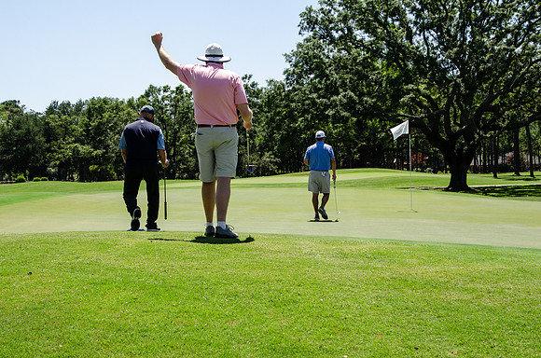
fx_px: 855
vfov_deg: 23.7
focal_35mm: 57
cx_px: 270
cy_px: 179
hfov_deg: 35.1
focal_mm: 38
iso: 400
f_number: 10
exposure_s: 1/400
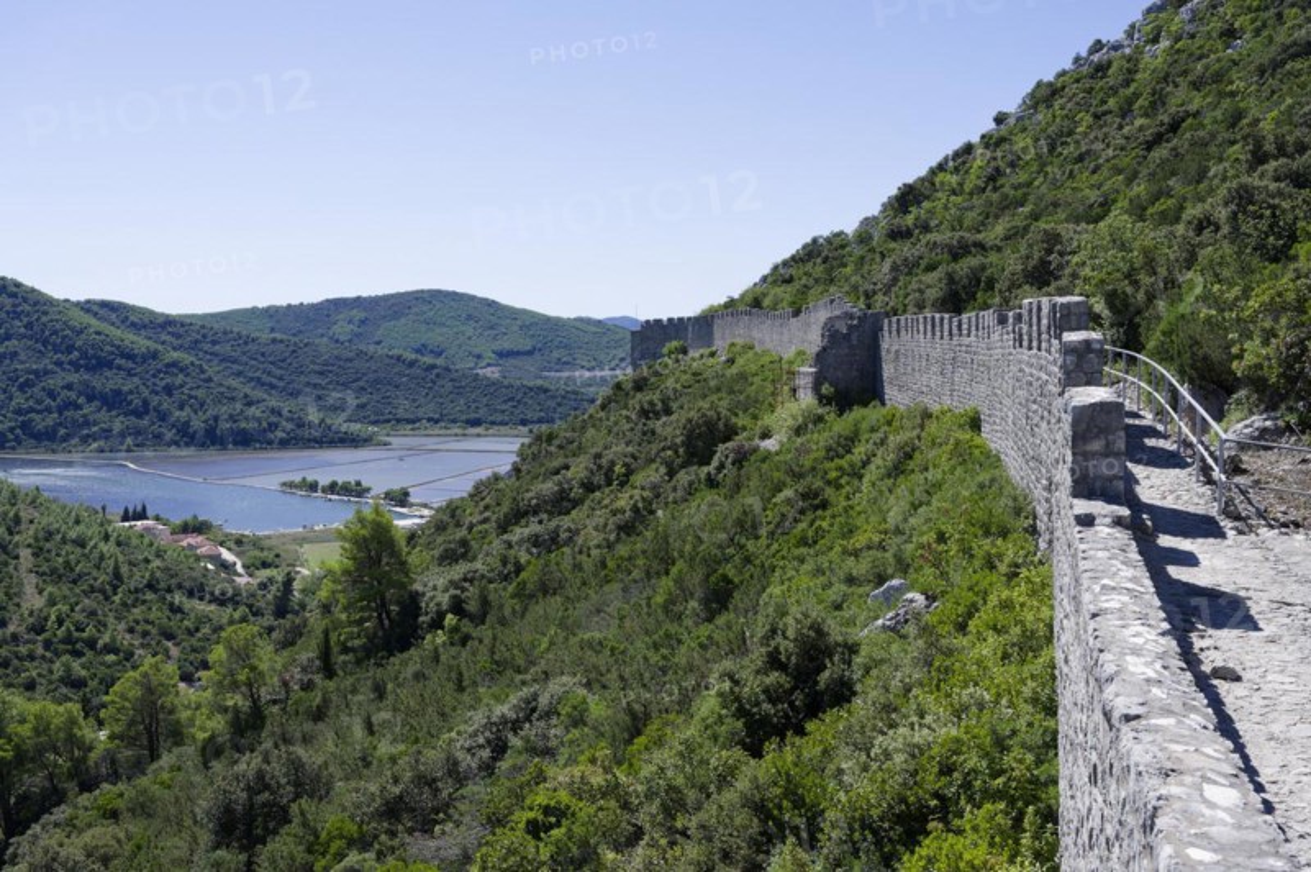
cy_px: 436
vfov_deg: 34.2
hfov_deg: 49.6
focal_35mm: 39
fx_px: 1419
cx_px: 656
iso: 100
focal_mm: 39
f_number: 8
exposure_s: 1/200
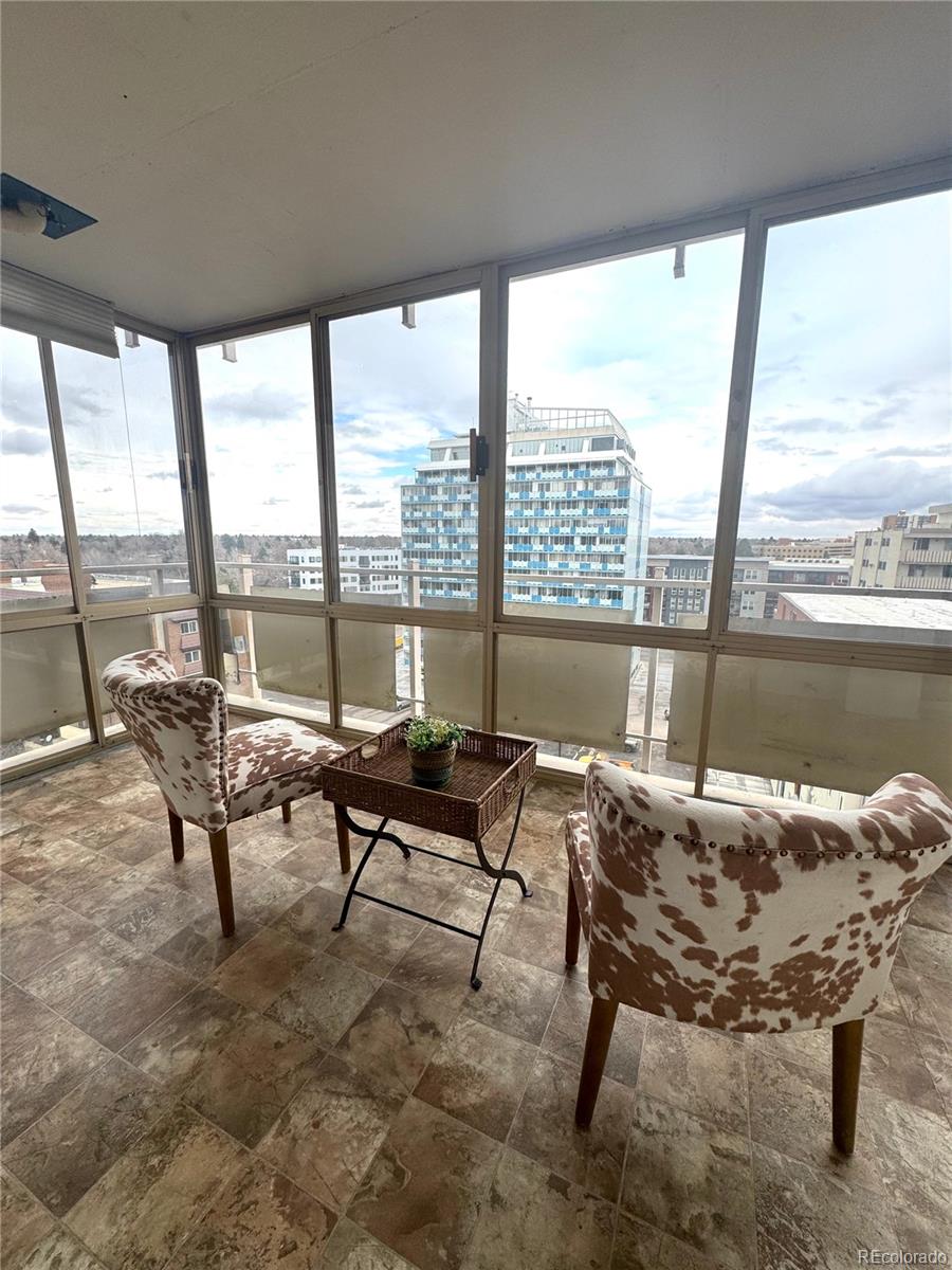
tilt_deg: -11.1
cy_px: 635
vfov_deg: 102.1
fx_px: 513
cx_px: 476
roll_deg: -0.2
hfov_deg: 85.7
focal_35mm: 14
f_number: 2.2
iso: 40
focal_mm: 2.22
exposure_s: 1/741
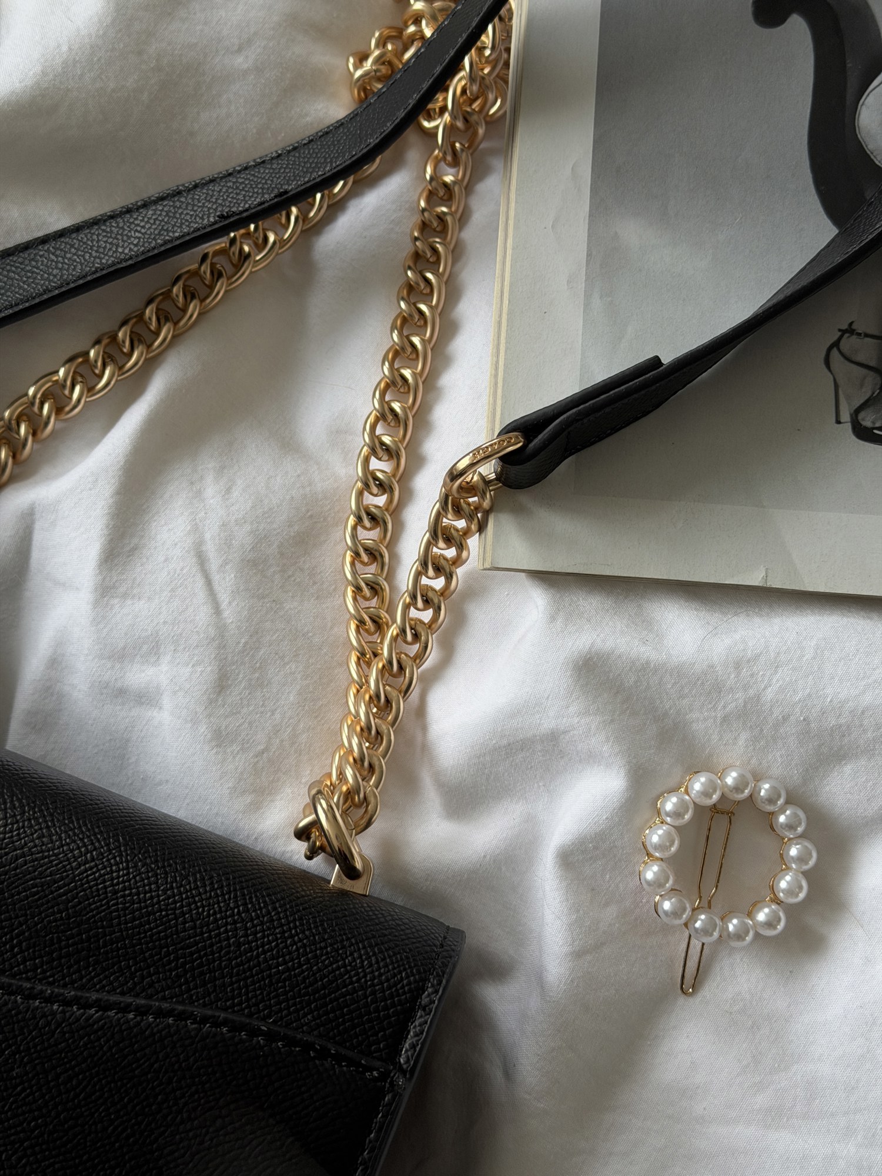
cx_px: 441
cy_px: 588
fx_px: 1631
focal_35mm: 48
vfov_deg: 39.7
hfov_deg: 30.3
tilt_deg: -84.6
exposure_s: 1/125
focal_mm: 6.76
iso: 50
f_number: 1.78
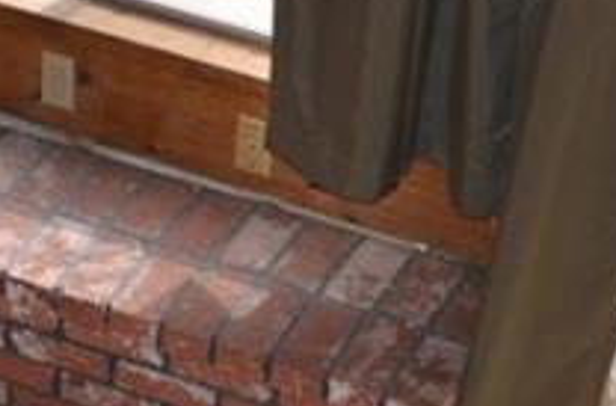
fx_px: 3324
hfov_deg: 10.2
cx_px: -320
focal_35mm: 195
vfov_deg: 7.0
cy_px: 122
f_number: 4
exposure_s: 1/250
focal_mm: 18
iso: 160
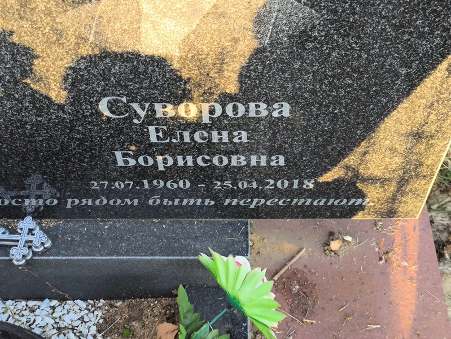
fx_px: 652
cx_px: 226
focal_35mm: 50
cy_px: 170
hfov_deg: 38.2
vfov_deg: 29.1
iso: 64
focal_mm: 4.71
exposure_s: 1/60
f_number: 1.7
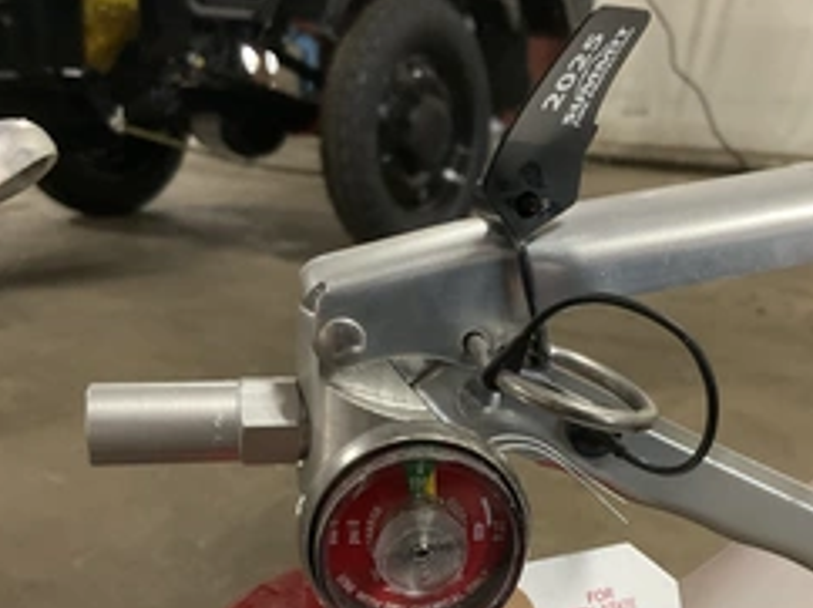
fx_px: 1126
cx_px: 527
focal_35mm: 48
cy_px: 406
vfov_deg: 30.0
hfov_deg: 39.3
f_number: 1.8
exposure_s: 1/60
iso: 250
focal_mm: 3
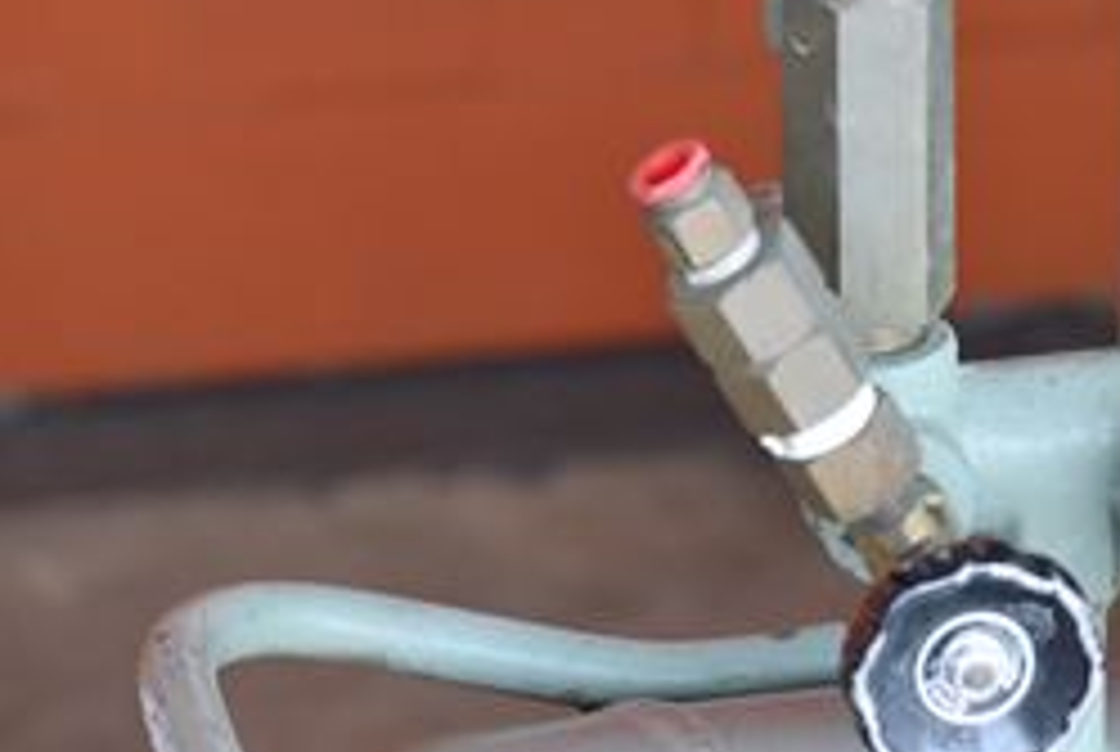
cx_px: 972
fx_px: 11719
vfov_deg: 3.7
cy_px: 279
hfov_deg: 5.5
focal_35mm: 376
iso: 1250
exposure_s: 1/250
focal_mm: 125
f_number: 6.3
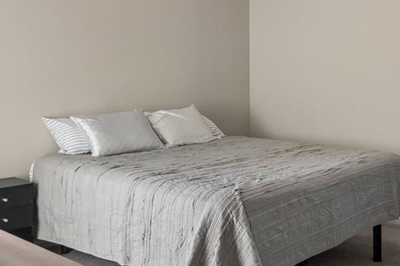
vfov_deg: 28.8
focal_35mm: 46
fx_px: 511
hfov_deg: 42.5
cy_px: 72
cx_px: 244
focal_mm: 16
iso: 500
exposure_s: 1/40
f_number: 6.3
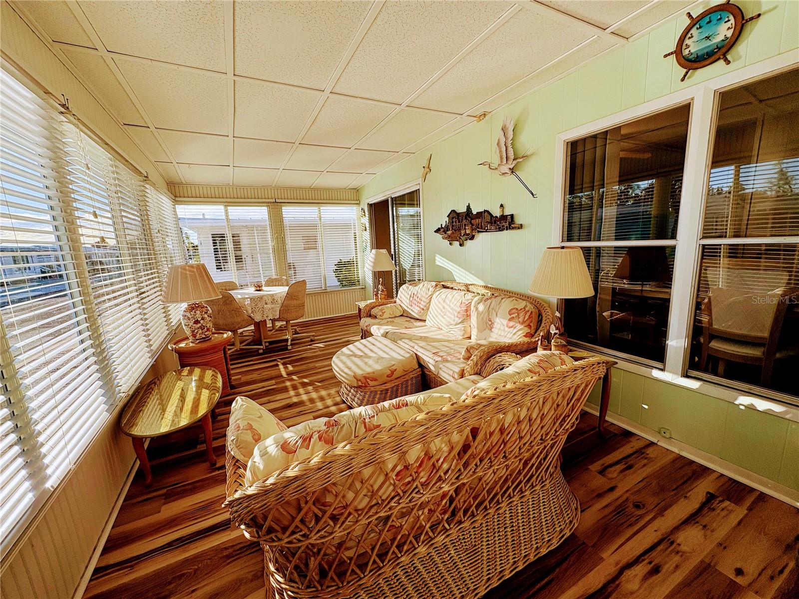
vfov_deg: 85.7
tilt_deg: -9.2
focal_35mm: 14
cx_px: 400
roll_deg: +2.7
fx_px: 323
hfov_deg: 102.1
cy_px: 300
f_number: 2.2
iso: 50
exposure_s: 1/605
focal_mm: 2.22
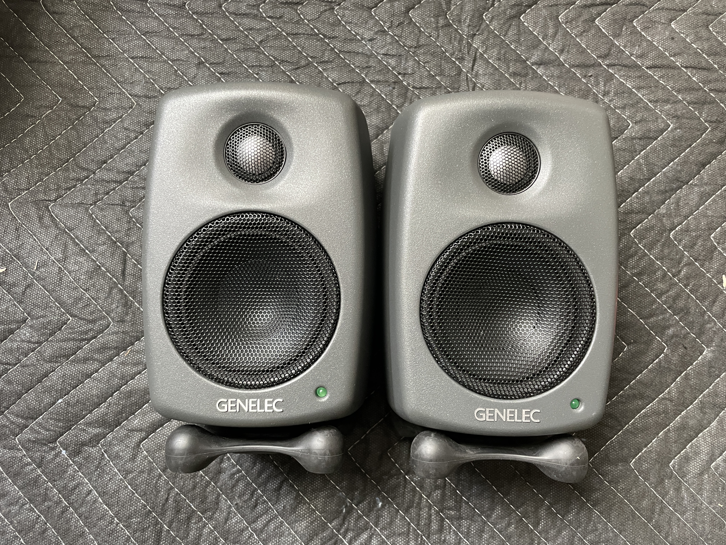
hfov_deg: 67.3
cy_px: 272
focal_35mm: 26
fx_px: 545
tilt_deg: -84.0
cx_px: 363
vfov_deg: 53.1
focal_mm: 4.2
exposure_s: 1/60
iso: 250
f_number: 1.6
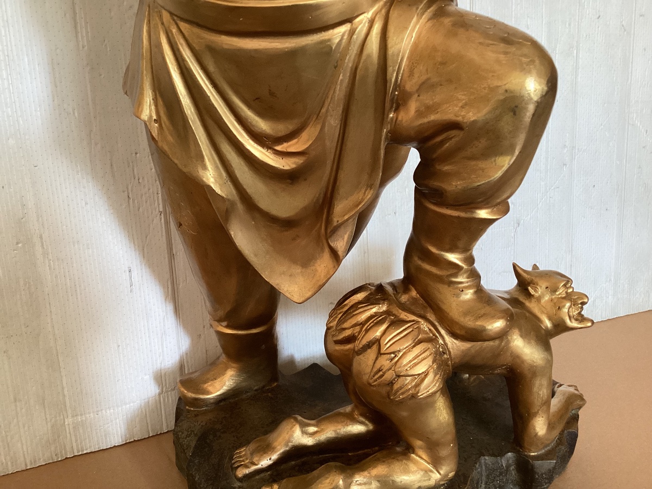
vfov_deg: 45.4
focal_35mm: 31
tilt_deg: -19.5
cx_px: 326
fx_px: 584
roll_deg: -3.0
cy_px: 244
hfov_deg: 58.4
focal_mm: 3.3
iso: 200
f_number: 2.4
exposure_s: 1/60
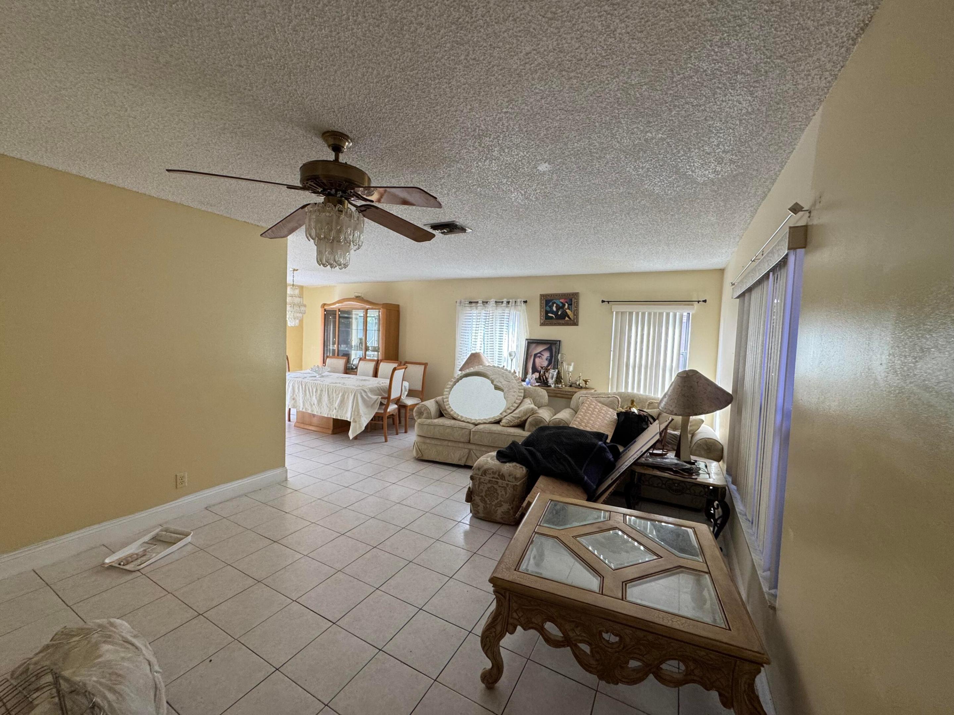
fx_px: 386
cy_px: 358
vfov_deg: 85.7
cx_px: 477
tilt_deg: -2.5
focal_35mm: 14
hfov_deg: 102.1
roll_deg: -3.1
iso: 200
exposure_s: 1/99
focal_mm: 2.22
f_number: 2.2
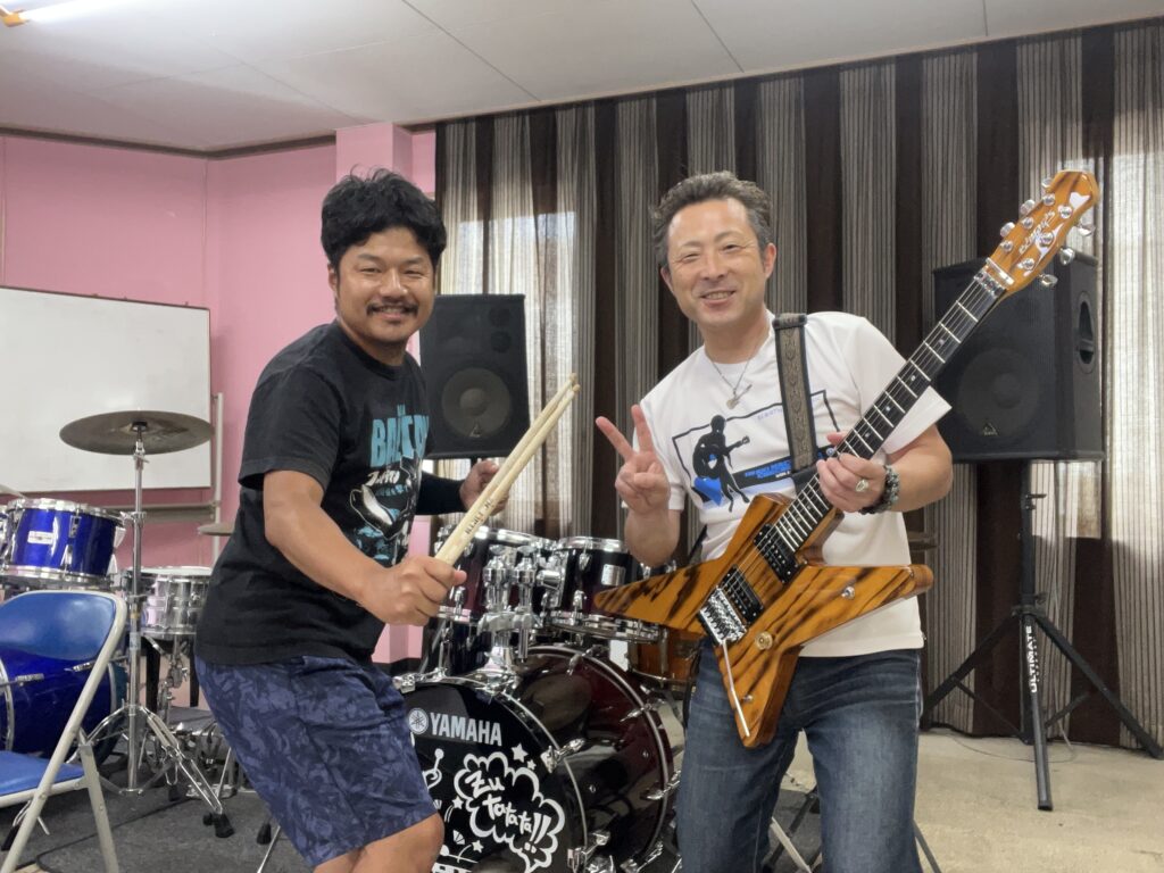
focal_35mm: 30
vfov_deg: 46.8
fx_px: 1009
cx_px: 582
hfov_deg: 60.0
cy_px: 436
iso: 200
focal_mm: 2.71
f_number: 2.2
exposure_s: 1/50
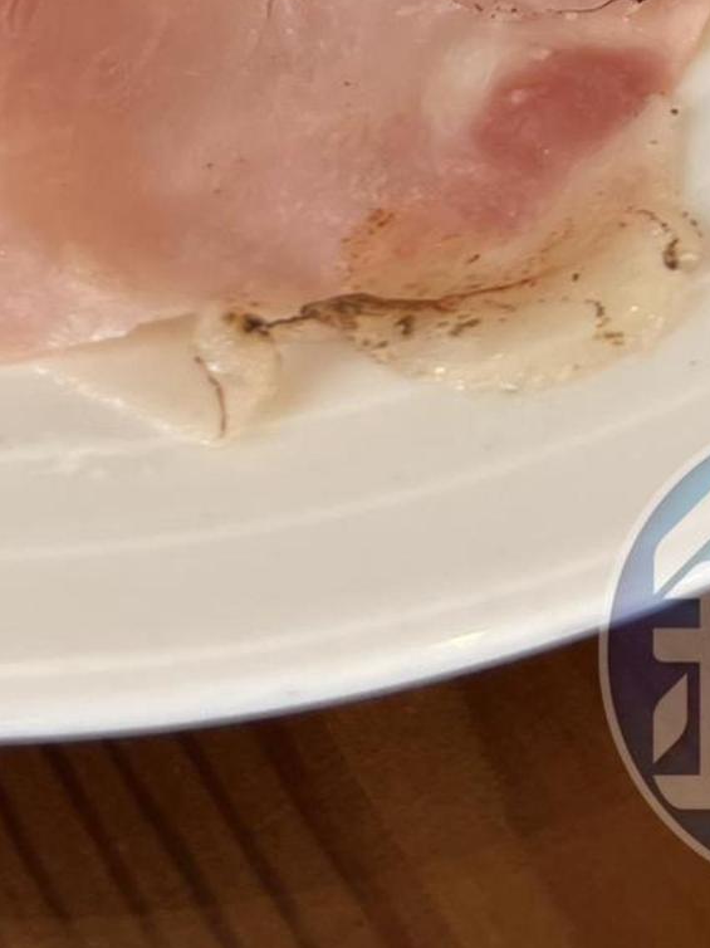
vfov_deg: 17.7
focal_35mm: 92
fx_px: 2517
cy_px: -688
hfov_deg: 15.6
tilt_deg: -49.0
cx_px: -72
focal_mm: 5.7
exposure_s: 1/120
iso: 40
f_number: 1.5
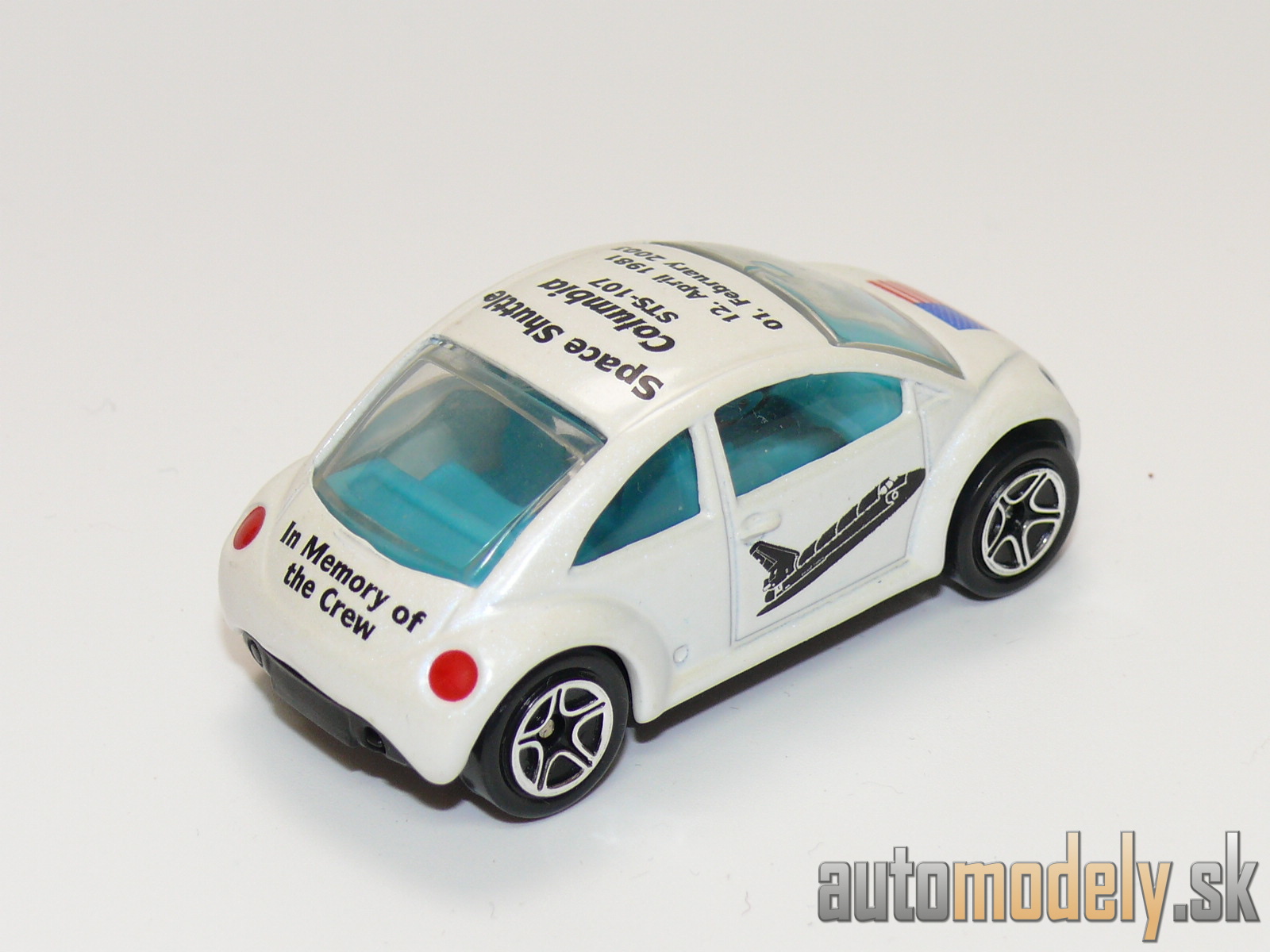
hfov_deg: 18.7
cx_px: 635
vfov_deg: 14.1
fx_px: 3852
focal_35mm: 105
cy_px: 476
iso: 100
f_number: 4
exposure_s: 1/30
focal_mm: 13.7
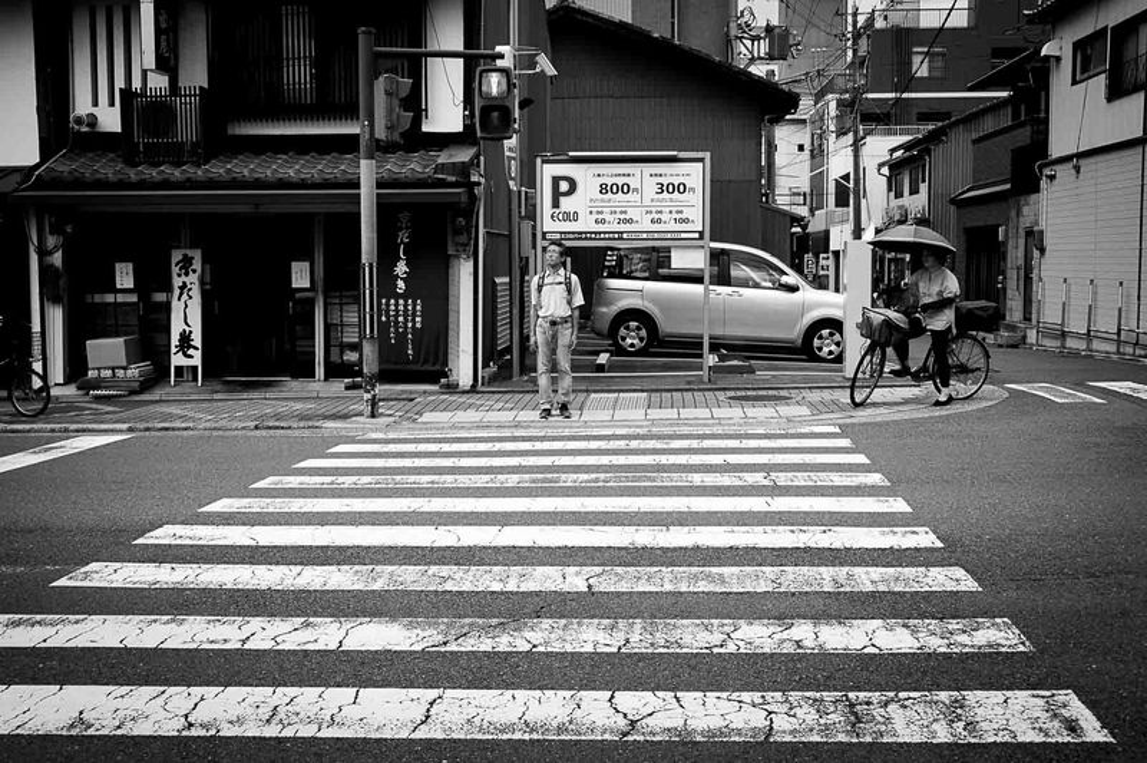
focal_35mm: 42
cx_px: 574
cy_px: 382
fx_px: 1337
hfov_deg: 46.4
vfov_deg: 31.8
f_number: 11
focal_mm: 42
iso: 100
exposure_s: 1/80
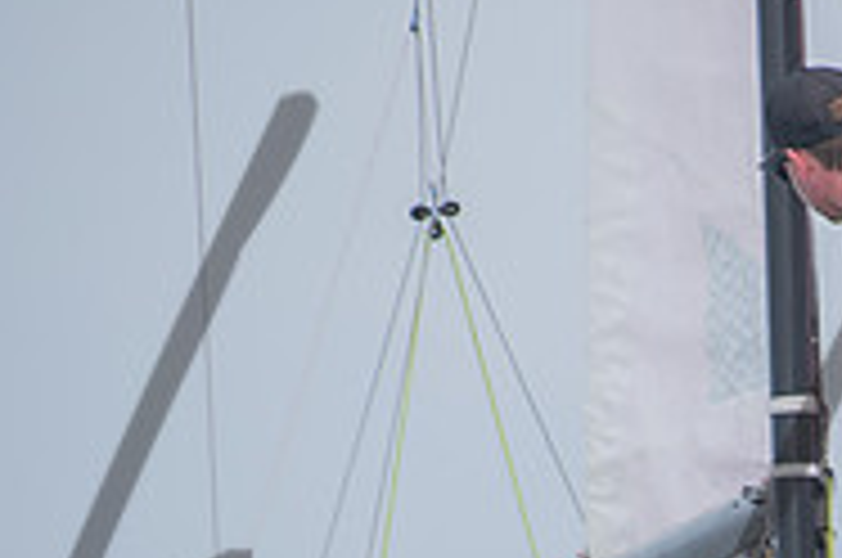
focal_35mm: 863
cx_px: 959
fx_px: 20150
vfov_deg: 1.6
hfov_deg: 2.4
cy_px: 736
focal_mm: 185
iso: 100
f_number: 5.3
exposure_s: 1/400
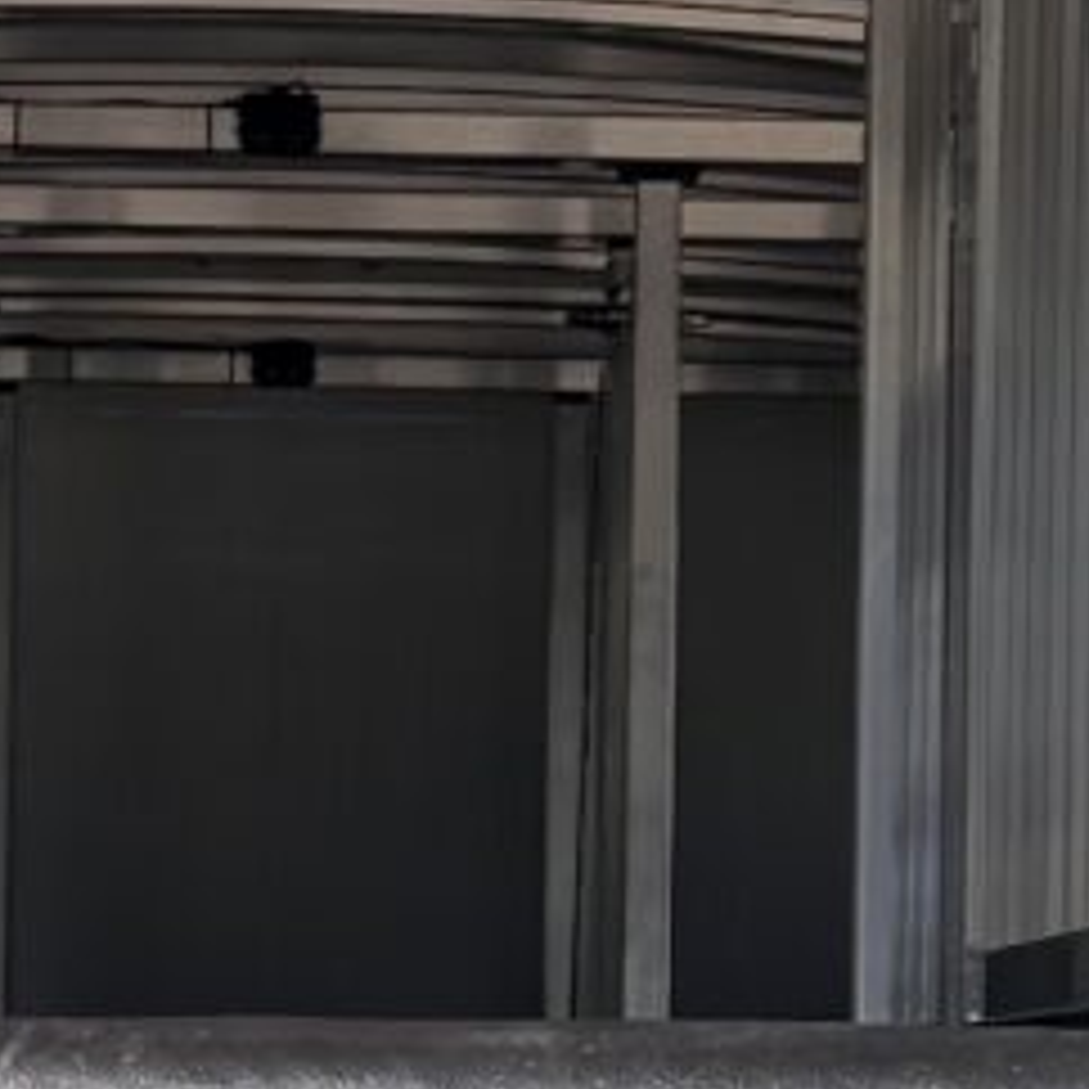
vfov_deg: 7.8
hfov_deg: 7.8
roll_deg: -0.1
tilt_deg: +1.4
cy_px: 994
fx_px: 7973
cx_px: 396
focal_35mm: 224
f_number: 1.78
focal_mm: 6.76
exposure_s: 1/1425
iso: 80
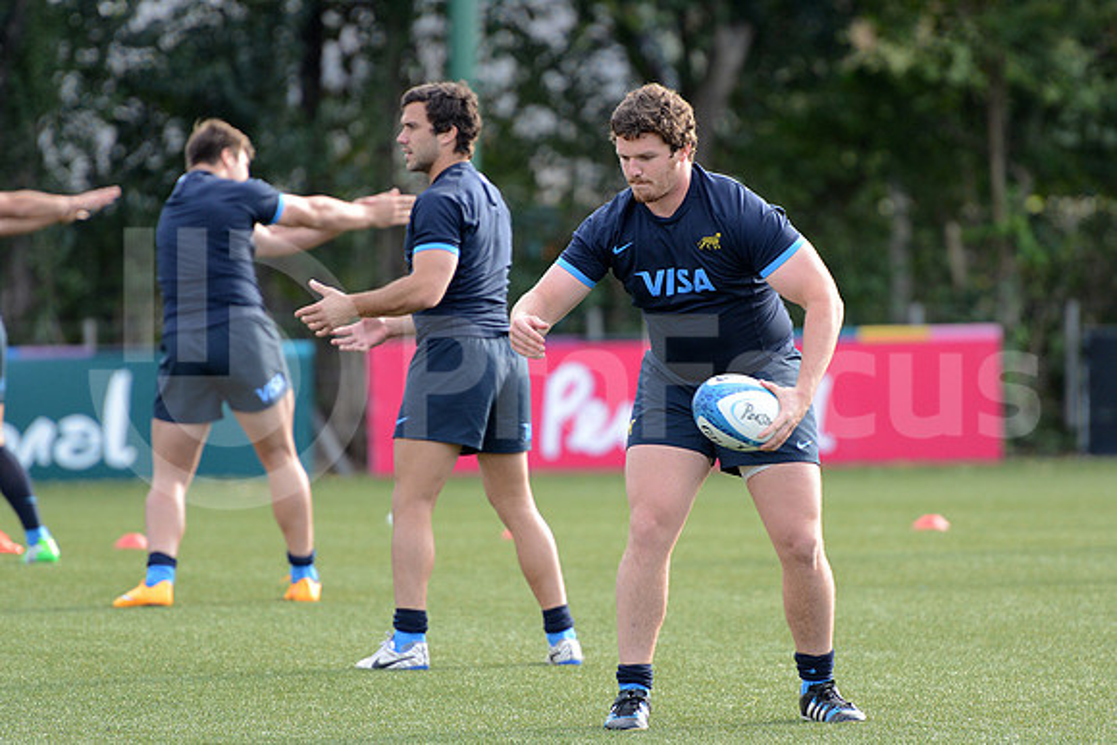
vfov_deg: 5.1
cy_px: 372
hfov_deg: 7.6
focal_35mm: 270
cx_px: 558
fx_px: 8379
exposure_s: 1/800
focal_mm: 270
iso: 800
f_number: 4
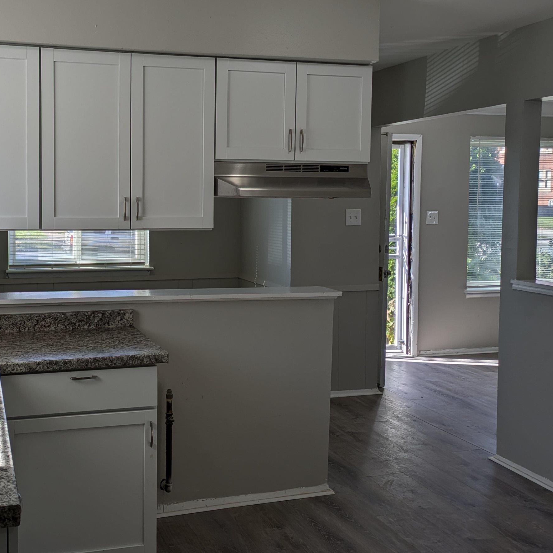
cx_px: 144
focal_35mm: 38
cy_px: 232
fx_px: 687
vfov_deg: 43.7
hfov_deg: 42.6
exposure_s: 1/756
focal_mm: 5.43
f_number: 1.89
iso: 47
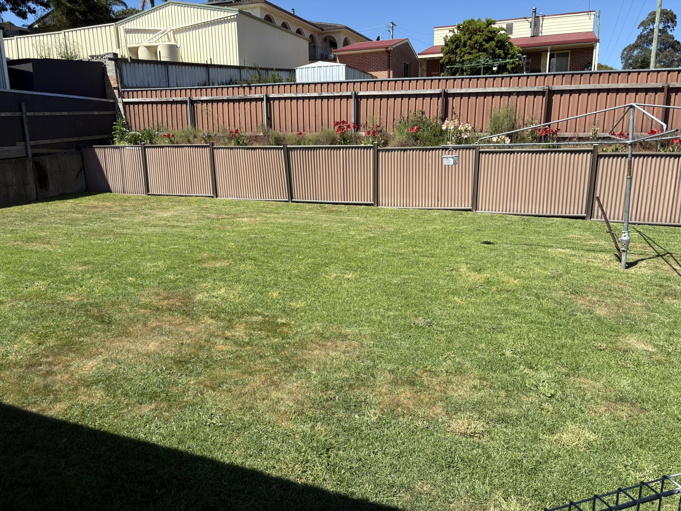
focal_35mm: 26
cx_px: 340
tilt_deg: -12.9
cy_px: 256
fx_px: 511
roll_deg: +0.2
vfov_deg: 53.1
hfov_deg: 67.3
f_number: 1.6
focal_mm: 5.96
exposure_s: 1/2747
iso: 50
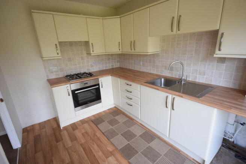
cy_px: 82
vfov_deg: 69.7
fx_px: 118
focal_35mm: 17
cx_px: 123
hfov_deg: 92.4
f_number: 5.6
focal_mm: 11.5
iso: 400
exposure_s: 1/125
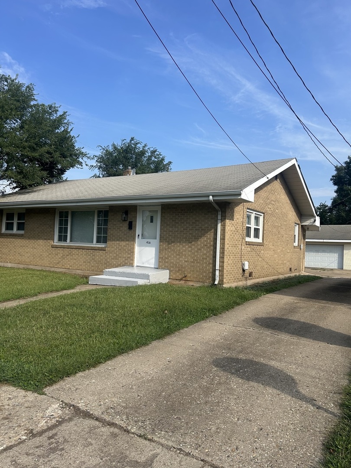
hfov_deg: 53.1
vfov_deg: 67.3
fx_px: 352
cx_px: 176
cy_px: 234
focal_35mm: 26
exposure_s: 1/3571
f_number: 1.5
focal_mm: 5.7
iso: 50
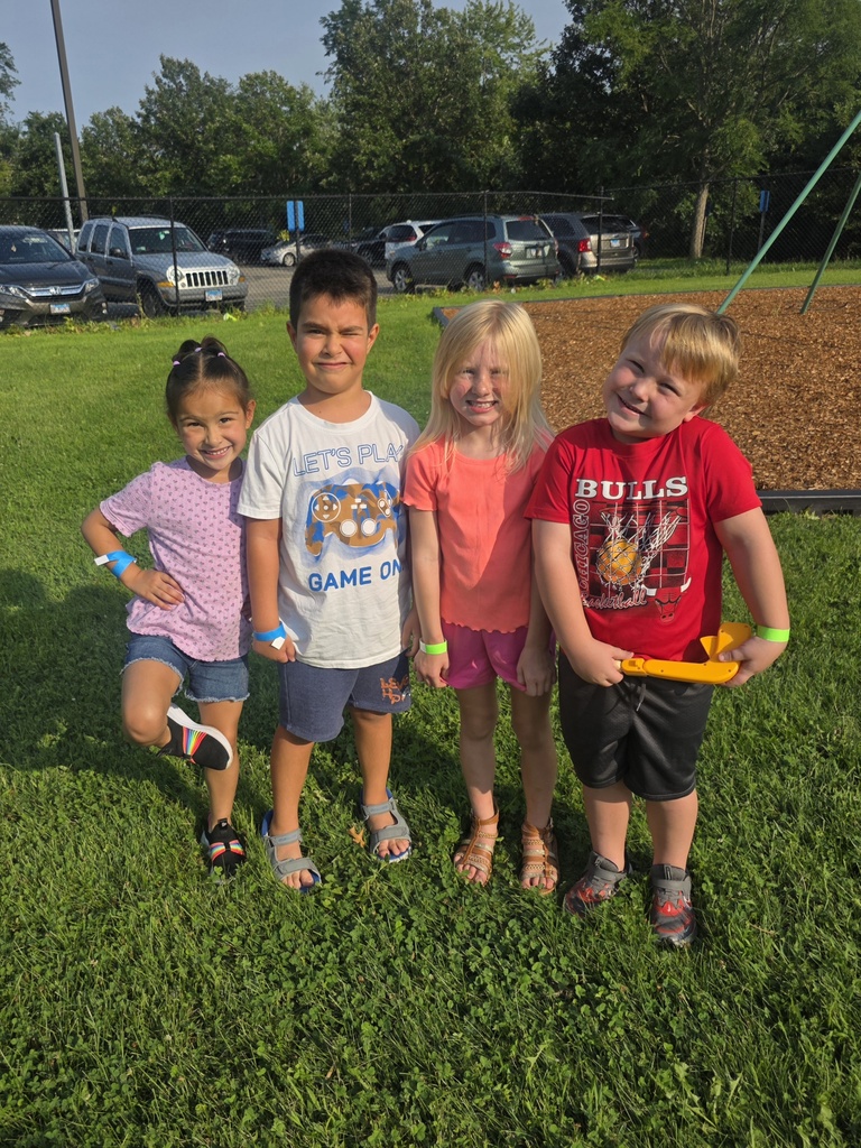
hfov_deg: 58.9
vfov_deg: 73.9
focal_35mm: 23
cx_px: 430
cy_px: 574
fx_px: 763
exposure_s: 1/10000
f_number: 1.7
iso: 80
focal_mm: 6.3
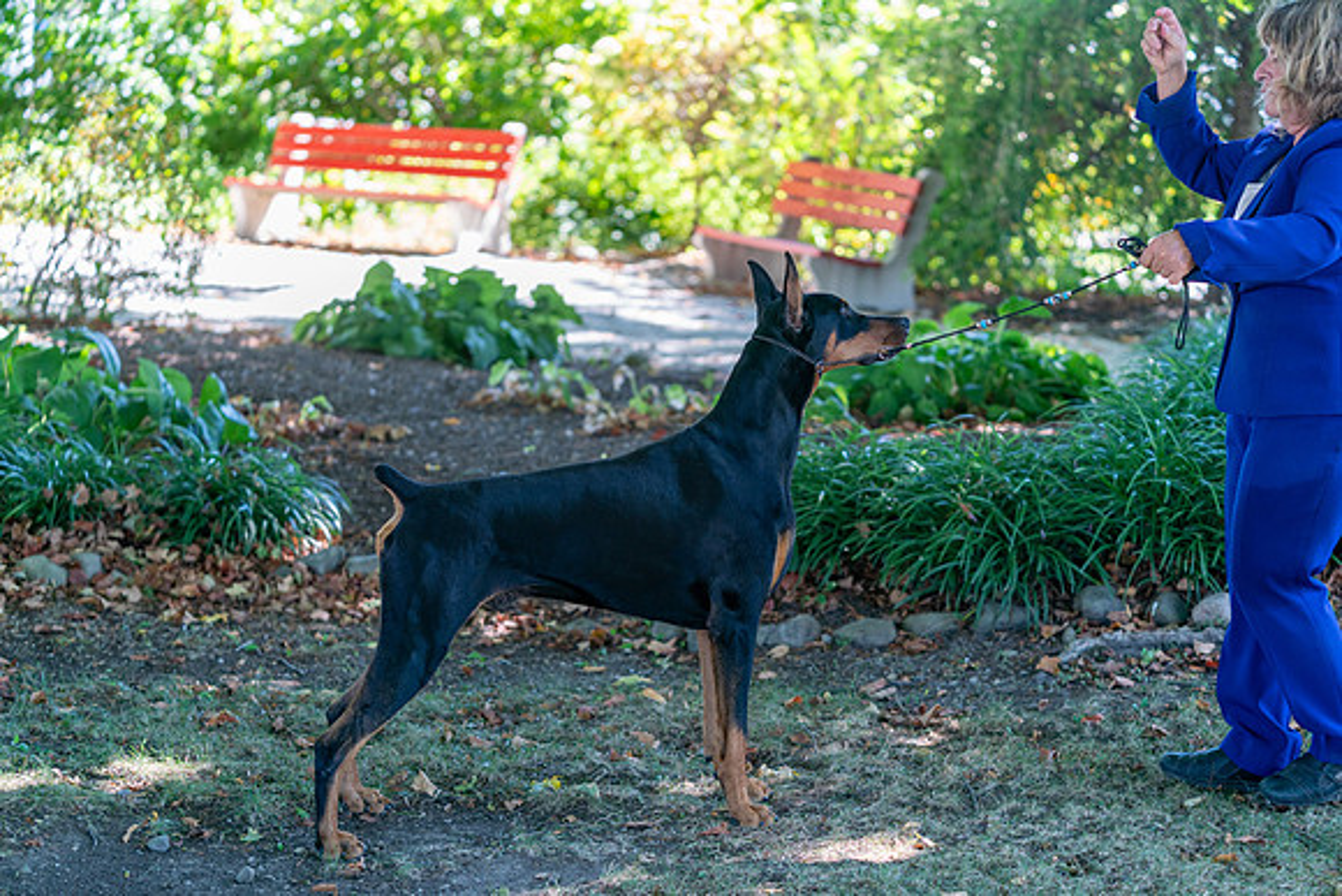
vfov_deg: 19.5
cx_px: 671
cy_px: 448
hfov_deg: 28.8
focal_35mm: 70
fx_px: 2610
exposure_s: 1/400
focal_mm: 70
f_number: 2.8
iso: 400
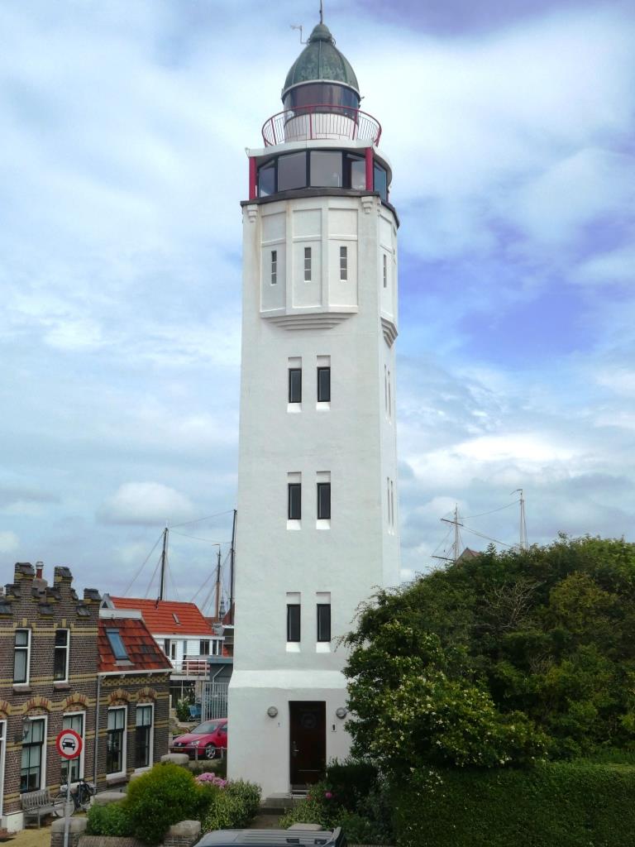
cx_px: 318
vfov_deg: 40.4
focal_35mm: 47
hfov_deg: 30.9
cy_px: 424
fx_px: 1150
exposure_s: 1/1000
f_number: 5.6
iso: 80
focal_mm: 8.4
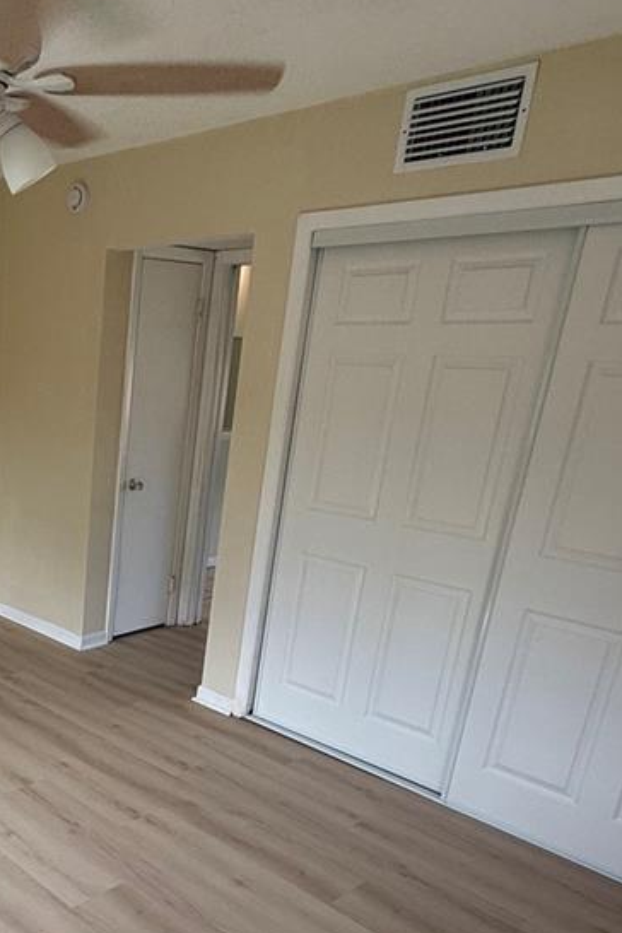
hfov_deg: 36.5
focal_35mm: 32
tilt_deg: -18.4
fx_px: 829
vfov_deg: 57.1
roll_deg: -1.1
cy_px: 643
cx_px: -14
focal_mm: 2.22
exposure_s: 1/119
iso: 64
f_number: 2.2
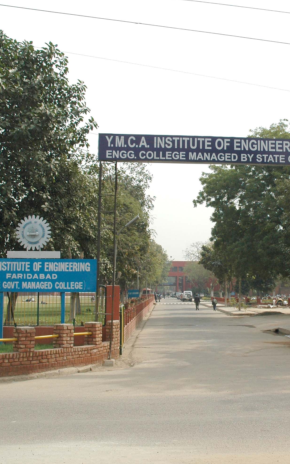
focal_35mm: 42
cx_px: 226
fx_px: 531
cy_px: 234
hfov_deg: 29.9
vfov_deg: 47.2
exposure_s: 1/400
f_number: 10
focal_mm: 18
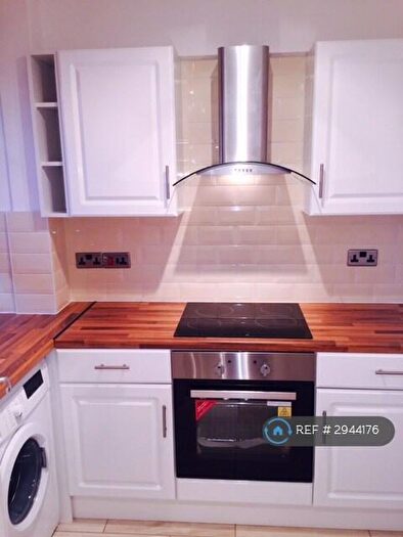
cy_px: 268
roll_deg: +2.1
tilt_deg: -10.2
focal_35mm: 29
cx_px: 202
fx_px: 450
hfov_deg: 48.2
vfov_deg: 61.6
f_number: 2.2
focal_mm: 4.15
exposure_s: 1/33
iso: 32
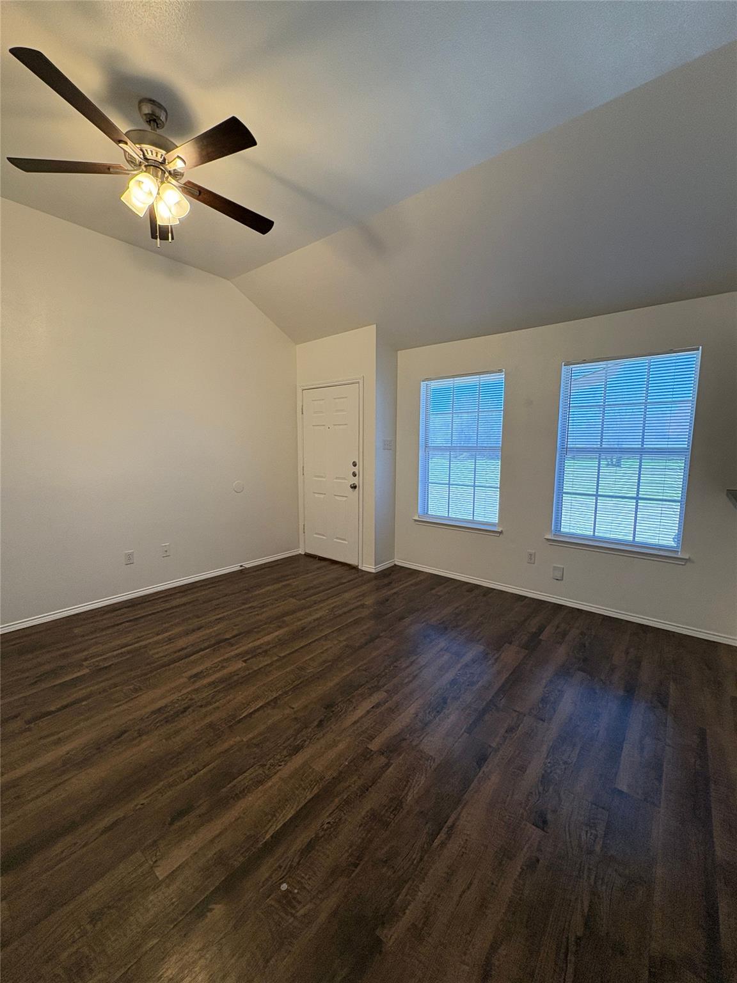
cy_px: 492
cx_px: 368
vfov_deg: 102.1
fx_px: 397
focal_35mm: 14
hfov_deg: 85.7
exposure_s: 1/60
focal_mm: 2.22
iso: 200
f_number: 2.2
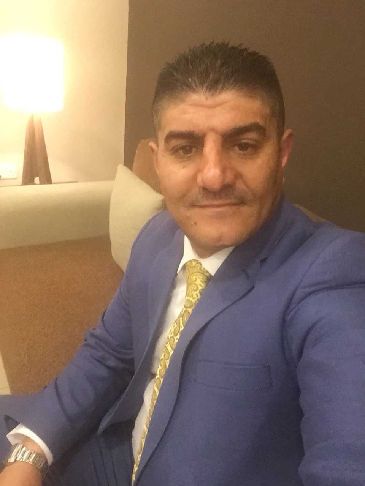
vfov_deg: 58.4
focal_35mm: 31
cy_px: 243
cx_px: 182
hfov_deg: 45.4
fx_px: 436
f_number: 2.2
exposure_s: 1/33
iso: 320
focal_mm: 2.65
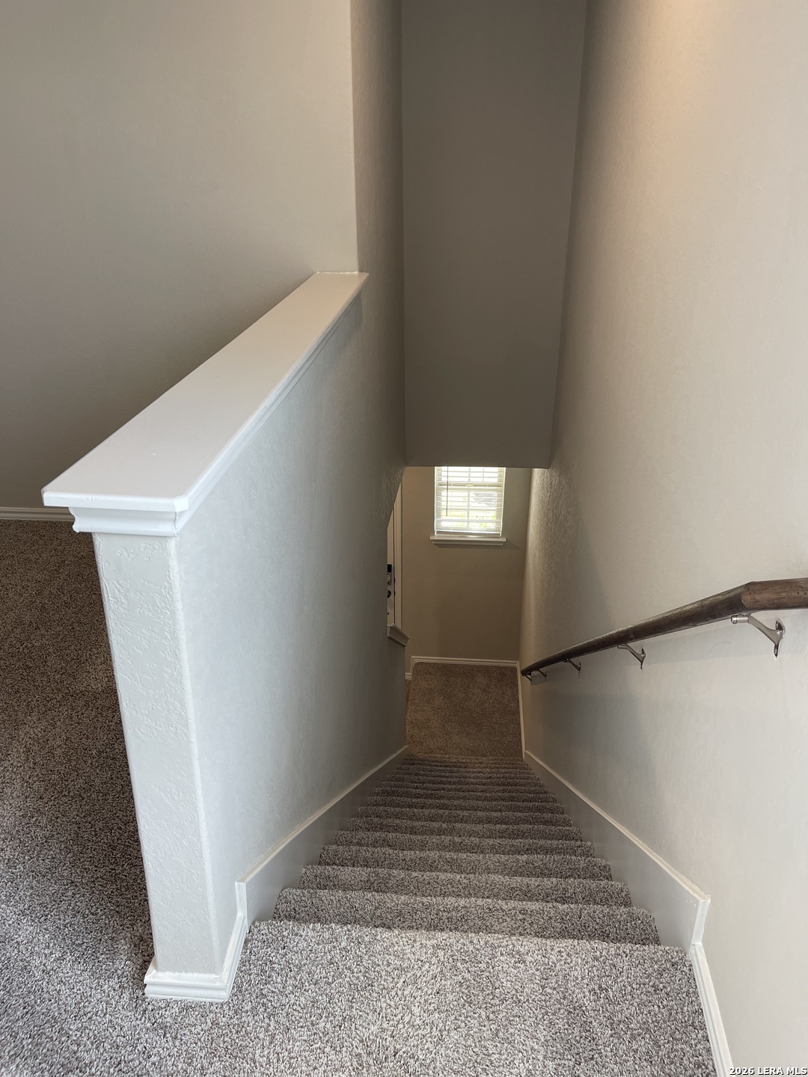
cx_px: 404
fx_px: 809
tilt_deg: -26.4
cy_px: 538
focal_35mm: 26
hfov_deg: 53.1
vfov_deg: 67.3
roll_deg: +1.1
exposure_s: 1/120
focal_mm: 5.1
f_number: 1.6
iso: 64
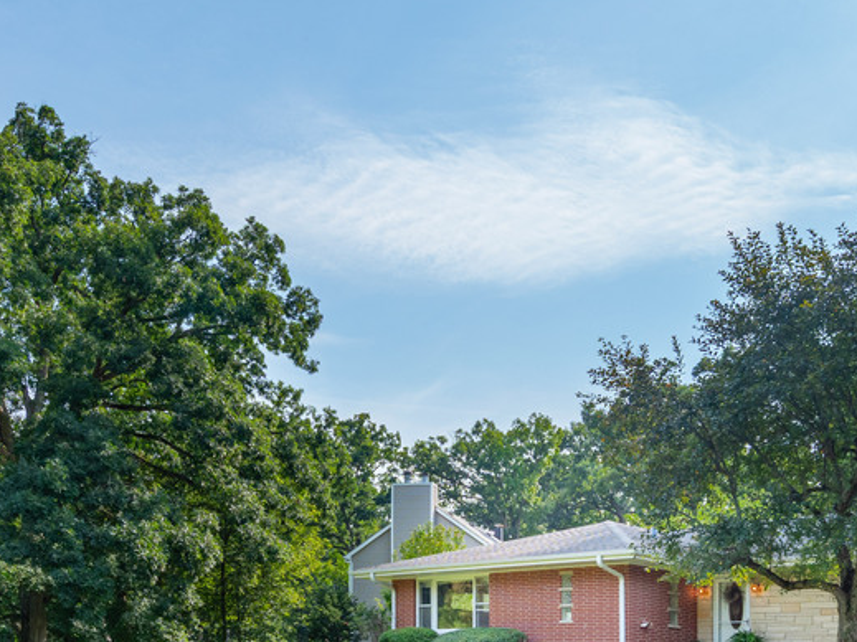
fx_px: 1040
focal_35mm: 42
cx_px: 576
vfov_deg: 31.2
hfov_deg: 44.1
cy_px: 675
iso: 80
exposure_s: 1/160
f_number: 8
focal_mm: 14
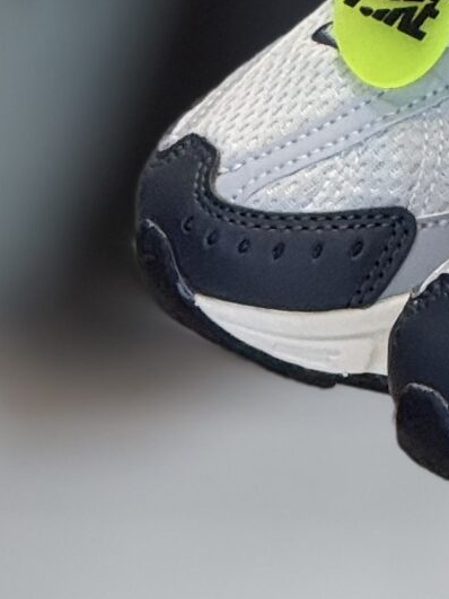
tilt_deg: -16.6
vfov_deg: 3.4
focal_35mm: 579
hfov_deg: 2.6
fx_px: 10018
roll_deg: -1.4
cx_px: 795
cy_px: -94
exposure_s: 1/100
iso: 100
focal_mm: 15.66
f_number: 2.8
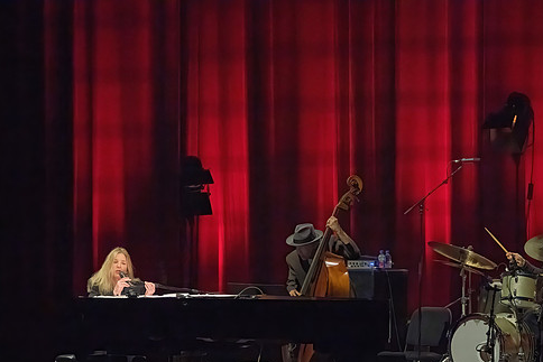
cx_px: 315
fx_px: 2550
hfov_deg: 12.2
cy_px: 216
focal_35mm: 169
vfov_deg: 8.1
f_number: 6.3
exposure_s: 1/320
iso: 25600
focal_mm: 141
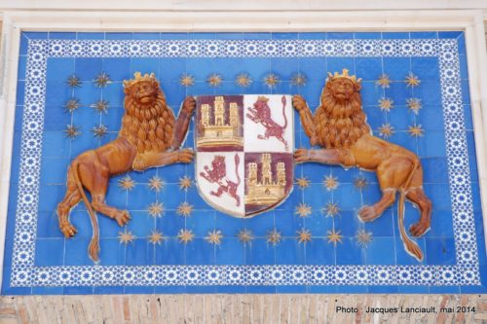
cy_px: 162
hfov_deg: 24.6
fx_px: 1116
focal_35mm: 82
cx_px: 244
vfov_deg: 16.5
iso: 100
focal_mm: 55
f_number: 5.6
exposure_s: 1/125
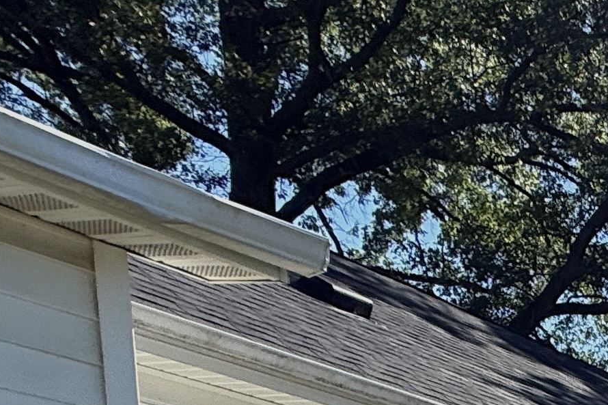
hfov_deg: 20.4
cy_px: 901
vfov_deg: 15.0
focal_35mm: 66
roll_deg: -1.8
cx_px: 1127
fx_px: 1114
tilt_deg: -10.0
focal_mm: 2.22
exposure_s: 1/1464
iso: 64
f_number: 2.2
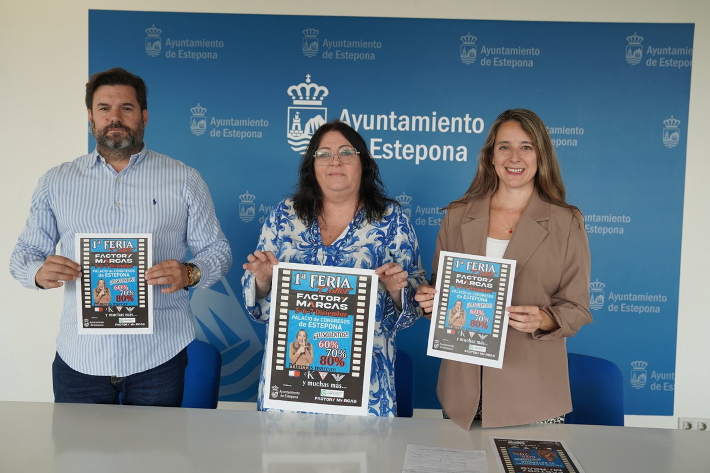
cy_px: 236
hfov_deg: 58.7
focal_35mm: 32
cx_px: 355
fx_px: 631
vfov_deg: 41.1
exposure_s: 1/160
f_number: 4
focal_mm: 32
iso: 160
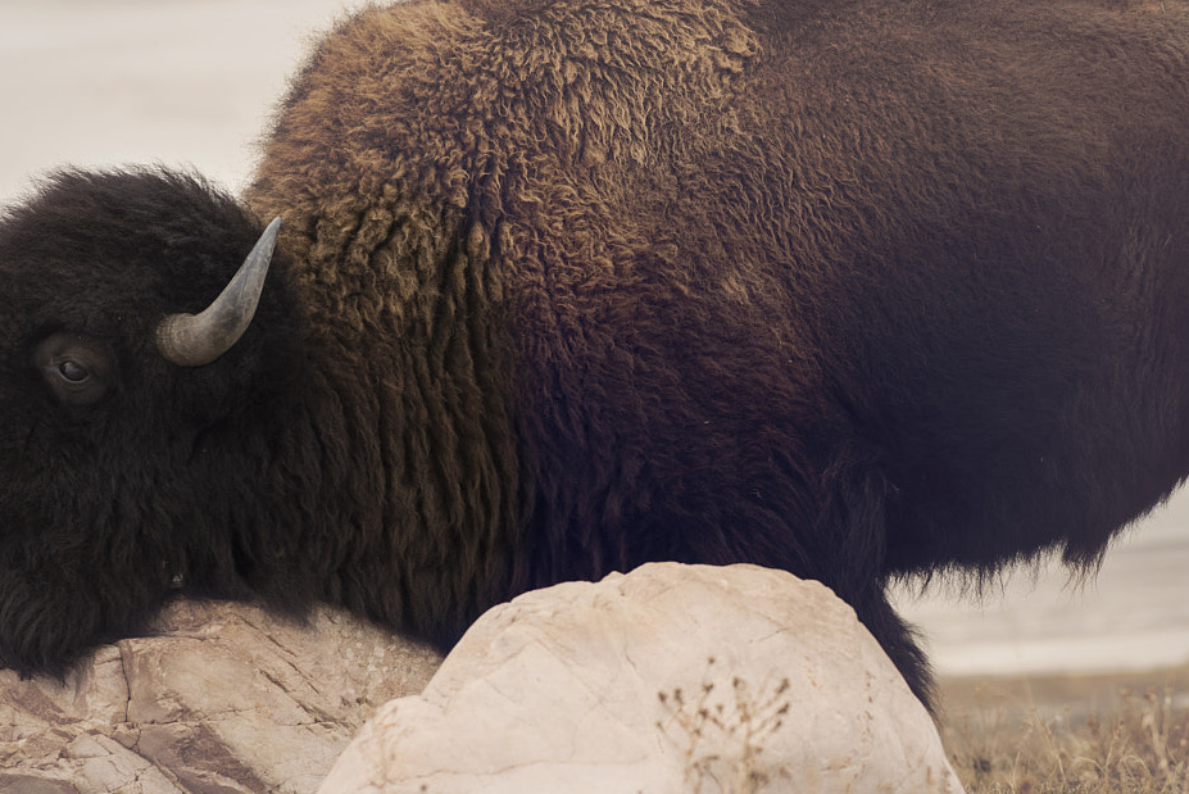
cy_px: 477
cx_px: 622
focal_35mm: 302
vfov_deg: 4.6
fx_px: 9979
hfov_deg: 6.8
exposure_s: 1/250
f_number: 5.6
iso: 100
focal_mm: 175
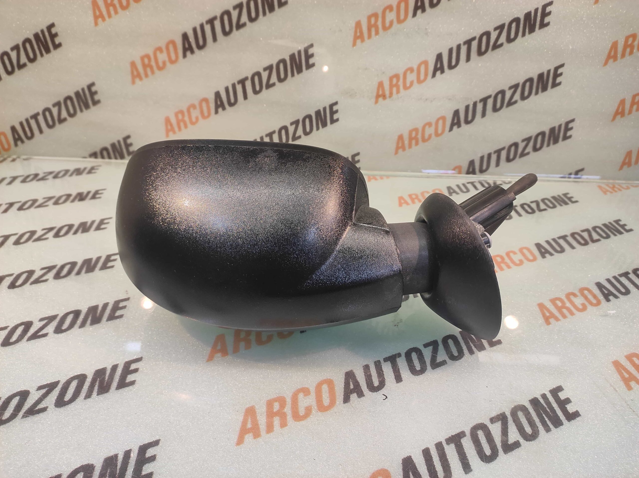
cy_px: 239
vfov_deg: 74.7
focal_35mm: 17
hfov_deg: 91.1
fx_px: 314
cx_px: 320
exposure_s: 1/33
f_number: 1.79
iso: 213
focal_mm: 4.74
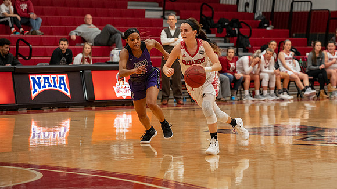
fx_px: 1475
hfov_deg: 13.0
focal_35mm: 165
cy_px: 42
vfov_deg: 7.3
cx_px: 223
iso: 2000
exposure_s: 1/400
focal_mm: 118
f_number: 3.2
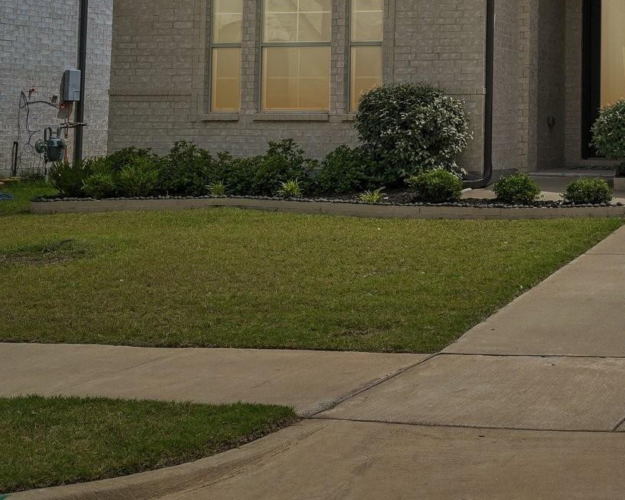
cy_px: 11
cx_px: 682
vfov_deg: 21.2
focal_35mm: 70
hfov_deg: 25.3
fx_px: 1295
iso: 400
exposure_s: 1/1250
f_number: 8
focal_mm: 30
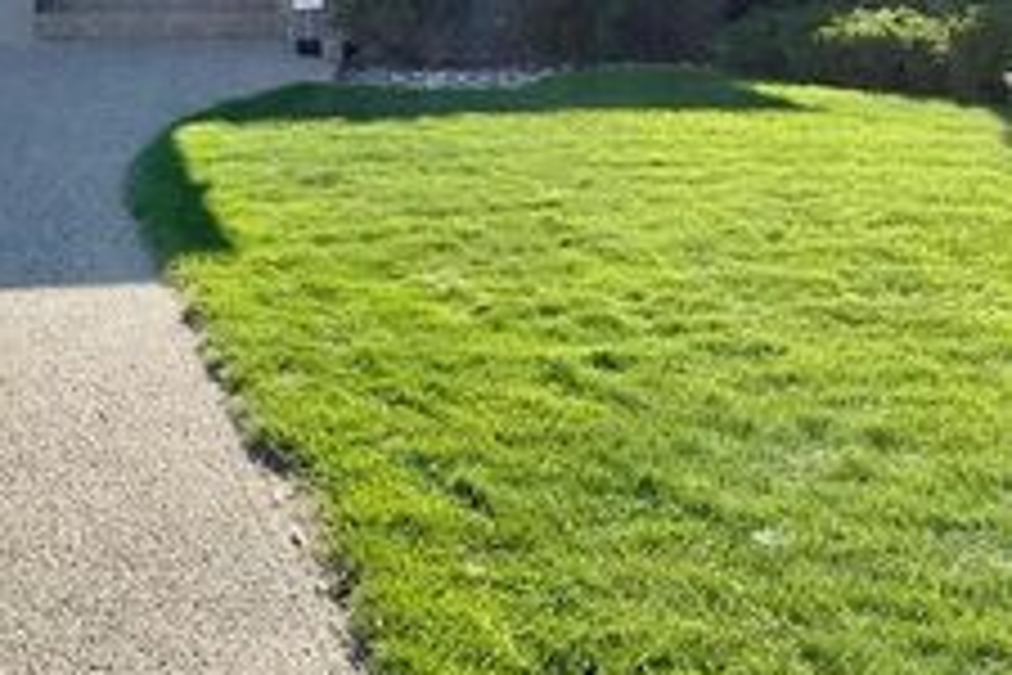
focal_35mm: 67
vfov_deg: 19.6
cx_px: -108
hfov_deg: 27.5
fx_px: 1883
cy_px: -20
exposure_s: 1/1675
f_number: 1.8
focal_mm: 3
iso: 16
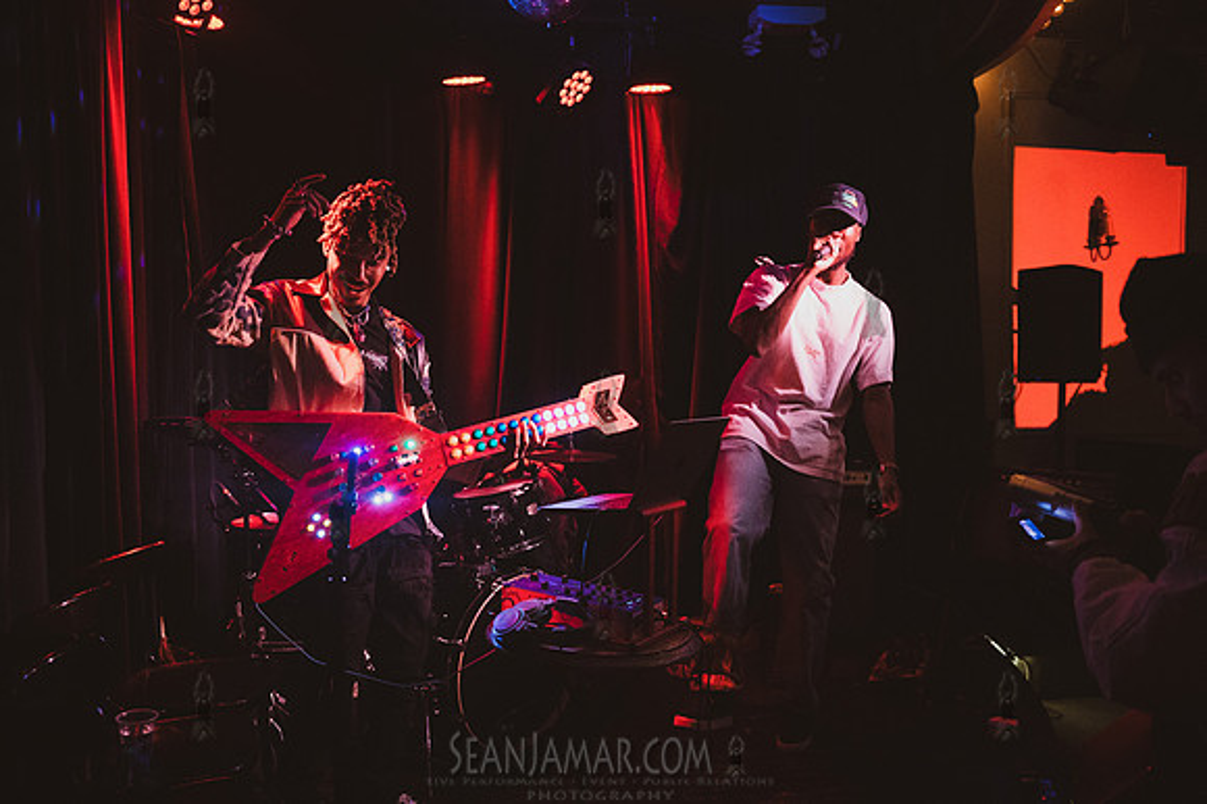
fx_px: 1072
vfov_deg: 41.1
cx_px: 604
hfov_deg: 58.7
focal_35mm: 32
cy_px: 402
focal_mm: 32
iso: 12800
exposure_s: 1/250
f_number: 3.5
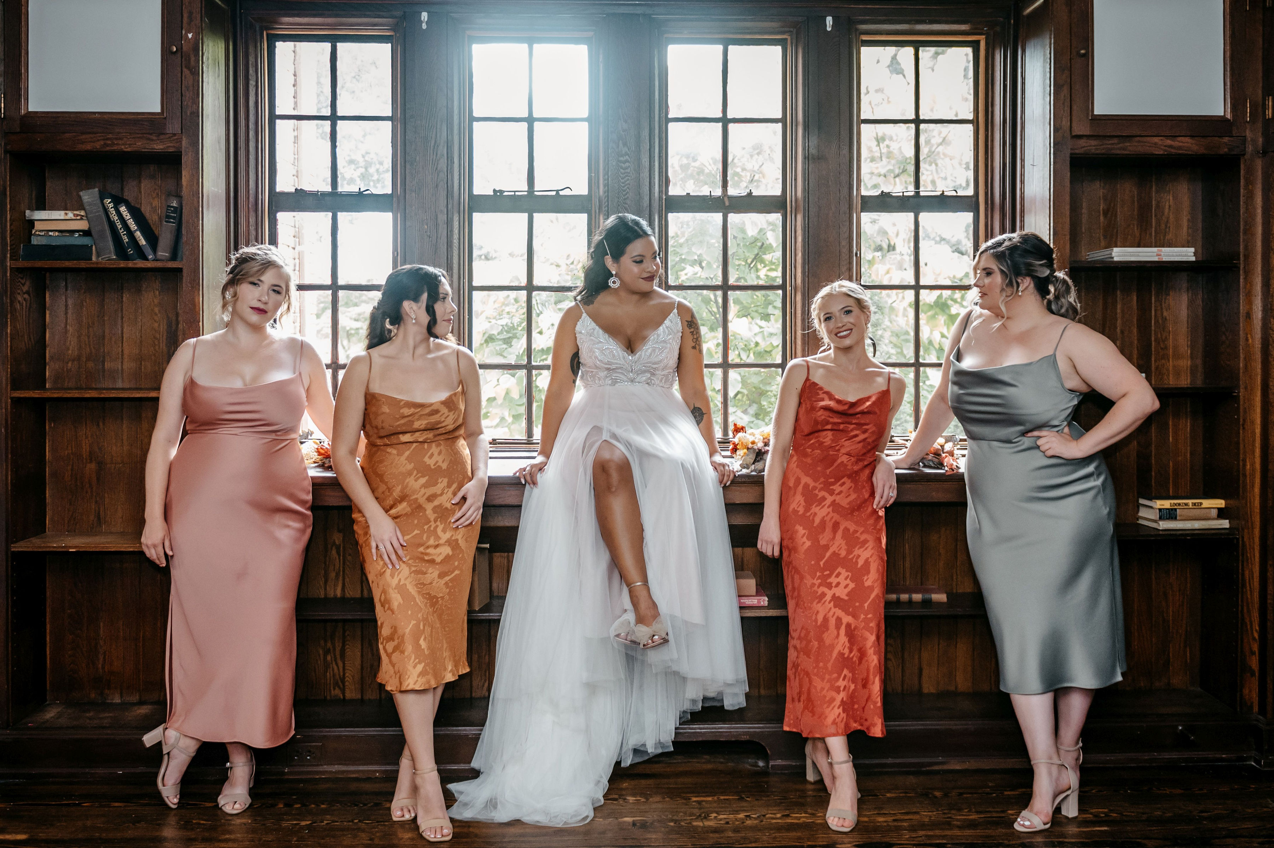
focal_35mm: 33
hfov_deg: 56.9
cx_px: 637
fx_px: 1176
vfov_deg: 39.5
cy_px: 358
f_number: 2.8
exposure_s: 1/125
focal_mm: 24
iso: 1600
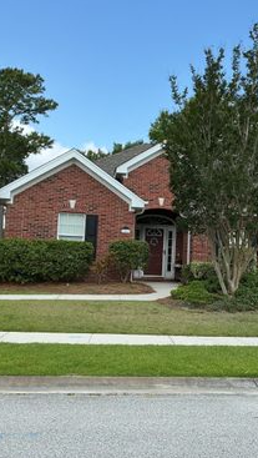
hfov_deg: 27.3
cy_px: 228
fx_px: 522
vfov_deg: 47.3
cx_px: 201
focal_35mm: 43
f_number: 1.8
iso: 25
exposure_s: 1/1195
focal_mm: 3
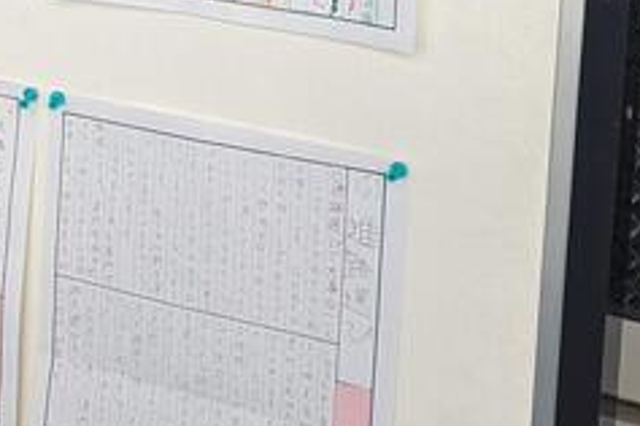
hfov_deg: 20.6
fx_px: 1742
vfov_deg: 13.4
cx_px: 151
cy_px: -159
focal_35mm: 98
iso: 93
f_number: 1.85
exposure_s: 1/173
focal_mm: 6.81
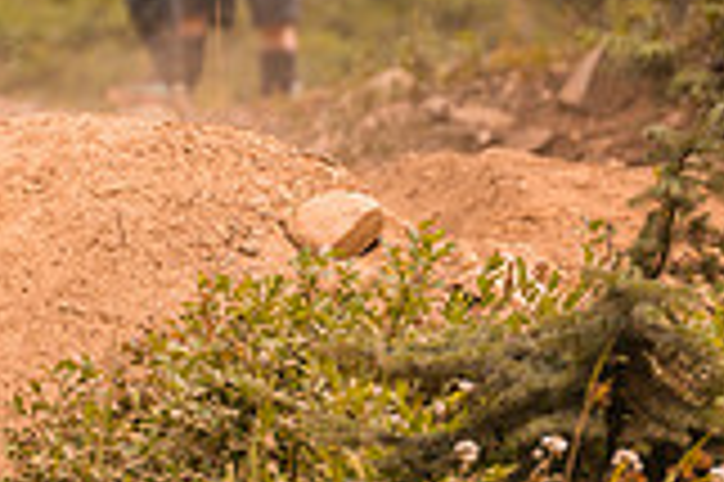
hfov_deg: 2.9
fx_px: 14465
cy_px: -320
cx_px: -292
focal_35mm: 720
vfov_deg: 1.9
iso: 450
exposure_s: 1/1600
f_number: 2.8
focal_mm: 200
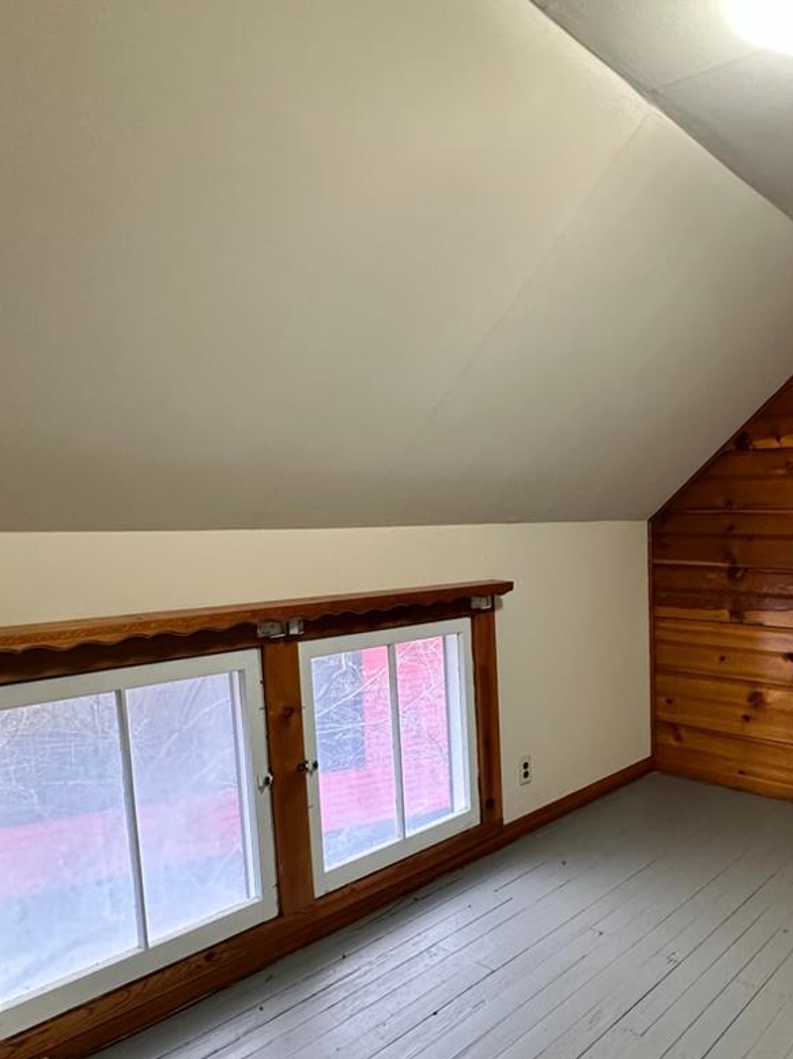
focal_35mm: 27
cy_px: 629
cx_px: 507
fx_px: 825
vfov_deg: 64.8
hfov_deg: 50.7
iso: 200
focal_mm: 2.22
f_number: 2.2
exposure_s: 1/60
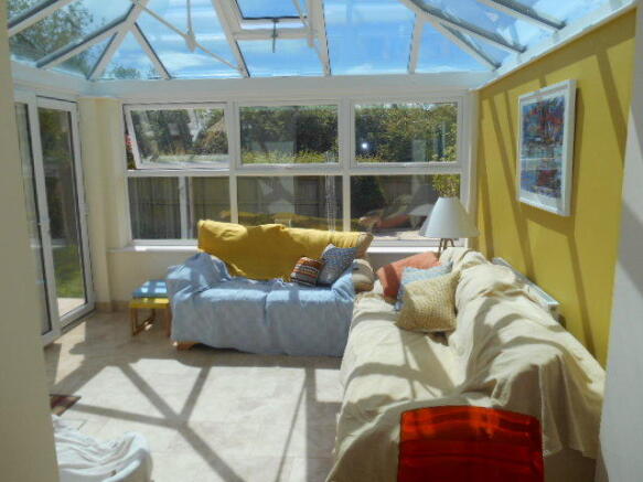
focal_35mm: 26
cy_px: 241
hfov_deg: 67.3
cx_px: 322
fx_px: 483
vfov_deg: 53.0
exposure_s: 1/1000
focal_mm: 4.7
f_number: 3.4
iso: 80
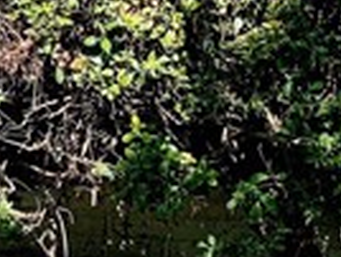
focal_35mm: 124
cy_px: -196
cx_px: -333
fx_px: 1224
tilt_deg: +8.4
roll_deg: -1.5
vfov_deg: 11.2
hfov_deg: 13.6
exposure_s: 1/1406
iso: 25
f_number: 1.8
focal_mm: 4.25
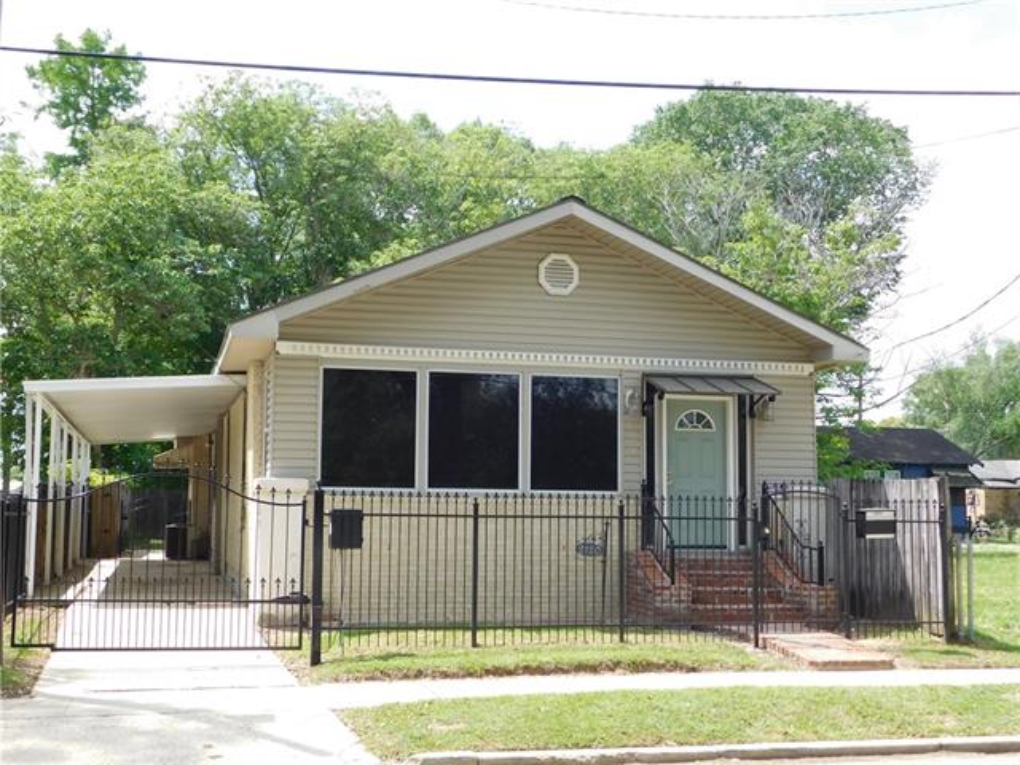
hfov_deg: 42.1
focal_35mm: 45
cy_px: 382
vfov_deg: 32.2
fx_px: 1326
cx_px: 510
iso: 125
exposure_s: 1/500
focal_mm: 8
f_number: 3.7
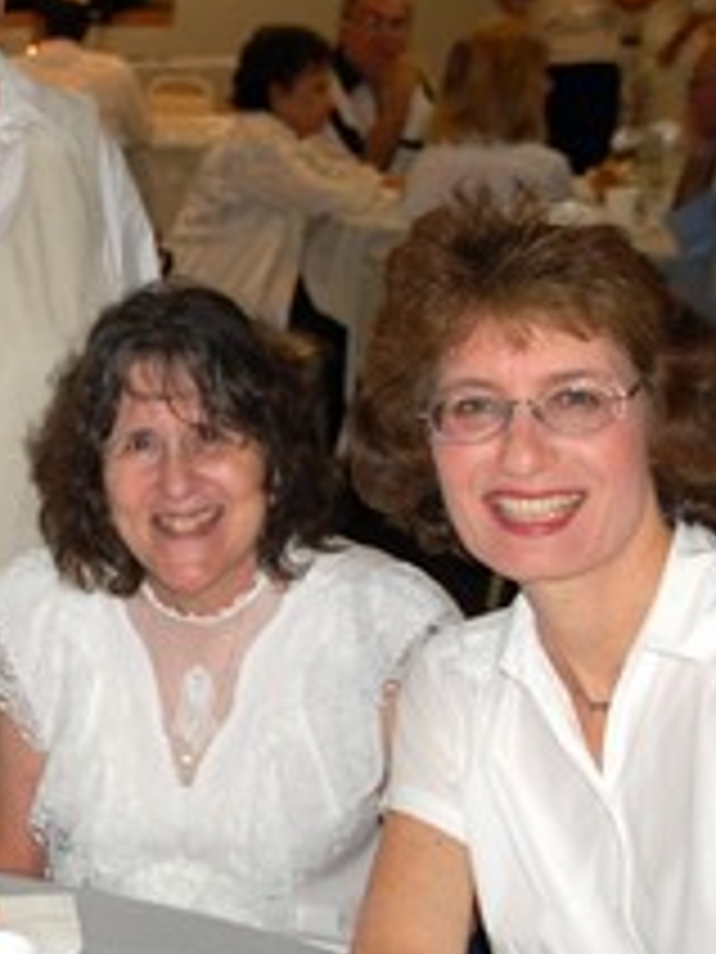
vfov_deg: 20.6
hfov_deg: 15.2
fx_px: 2621
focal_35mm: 95
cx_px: -59
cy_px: 416
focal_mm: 31
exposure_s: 1/60
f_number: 4.5
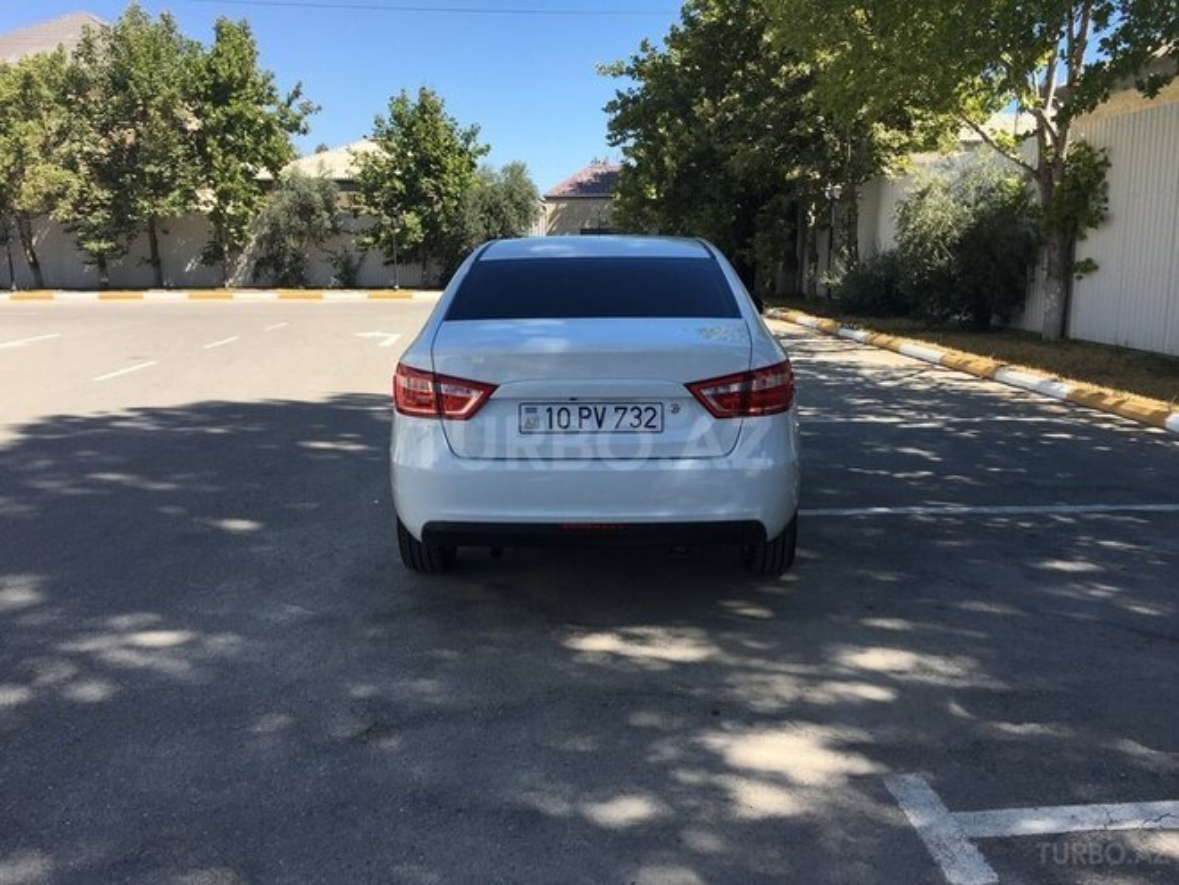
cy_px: 442
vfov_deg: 48.2
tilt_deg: -8.9
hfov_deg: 61.7
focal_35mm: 29
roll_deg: +0.7
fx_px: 988
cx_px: 590
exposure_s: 1/974
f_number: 2.2
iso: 25
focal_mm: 4.15
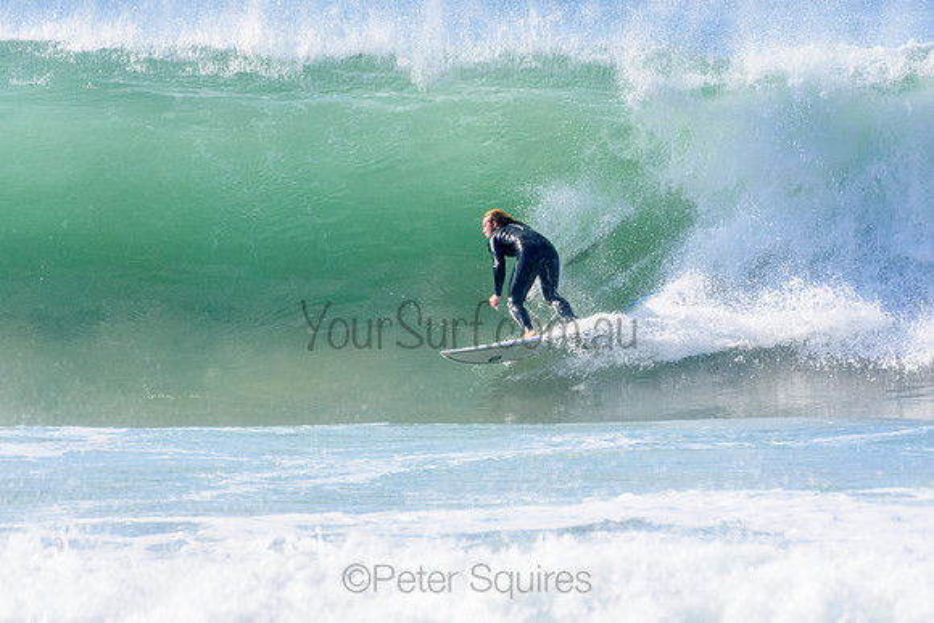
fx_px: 19462
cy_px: 312
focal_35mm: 750
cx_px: 467
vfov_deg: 1.8
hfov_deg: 2.7
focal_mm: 500
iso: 400
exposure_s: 1/2000
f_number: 5.6
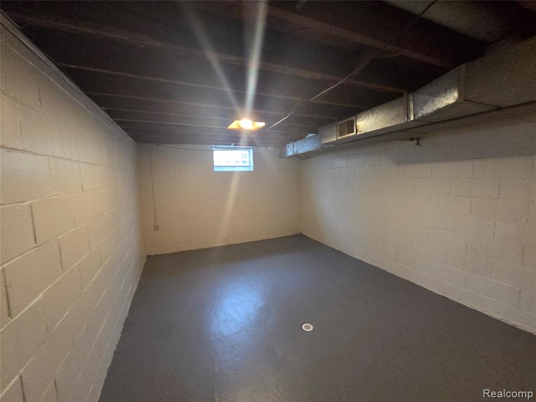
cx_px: 268
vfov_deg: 89.9
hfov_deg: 106.2
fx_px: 201
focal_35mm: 13
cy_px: 201
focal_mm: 2.2
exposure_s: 1/60
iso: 1250
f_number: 2.2
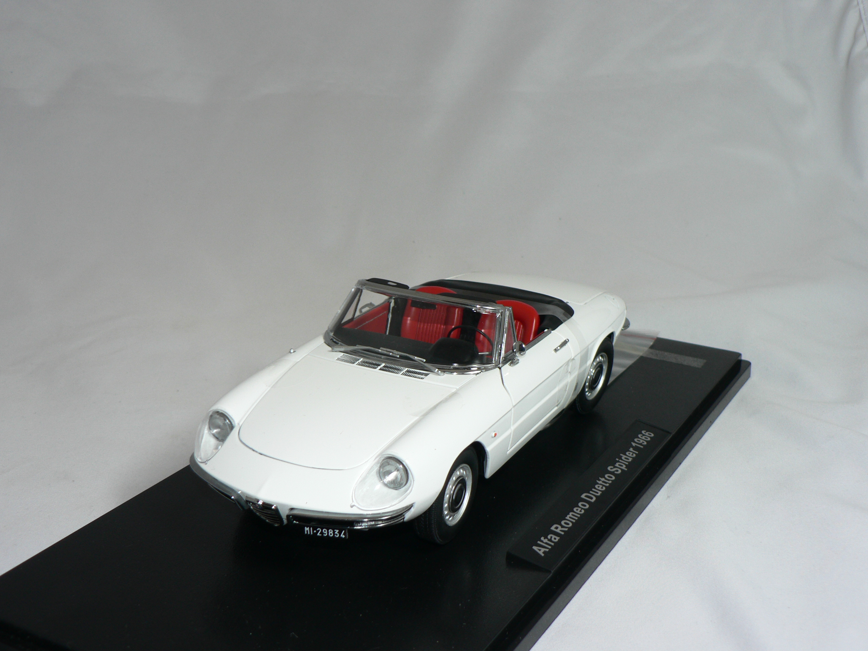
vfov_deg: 31.5
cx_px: 434
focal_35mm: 46
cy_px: 326
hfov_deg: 41.2
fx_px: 1153
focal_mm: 7.7
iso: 80
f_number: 2.8
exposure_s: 1/60
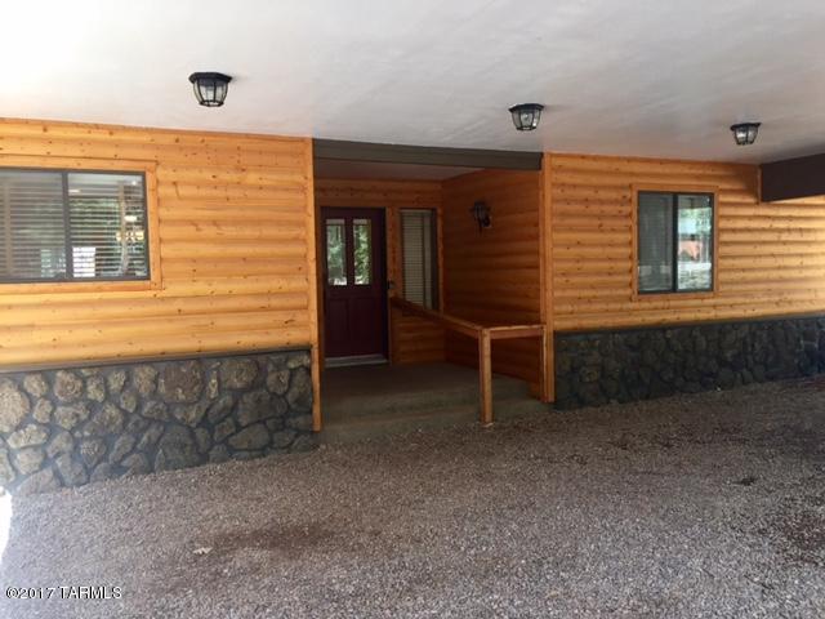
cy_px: 310
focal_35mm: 29
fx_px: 691
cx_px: 412
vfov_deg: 48.2
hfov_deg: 61.7
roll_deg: +2.1
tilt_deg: -2.9
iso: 50
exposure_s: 1/120
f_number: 2.2
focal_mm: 4.15
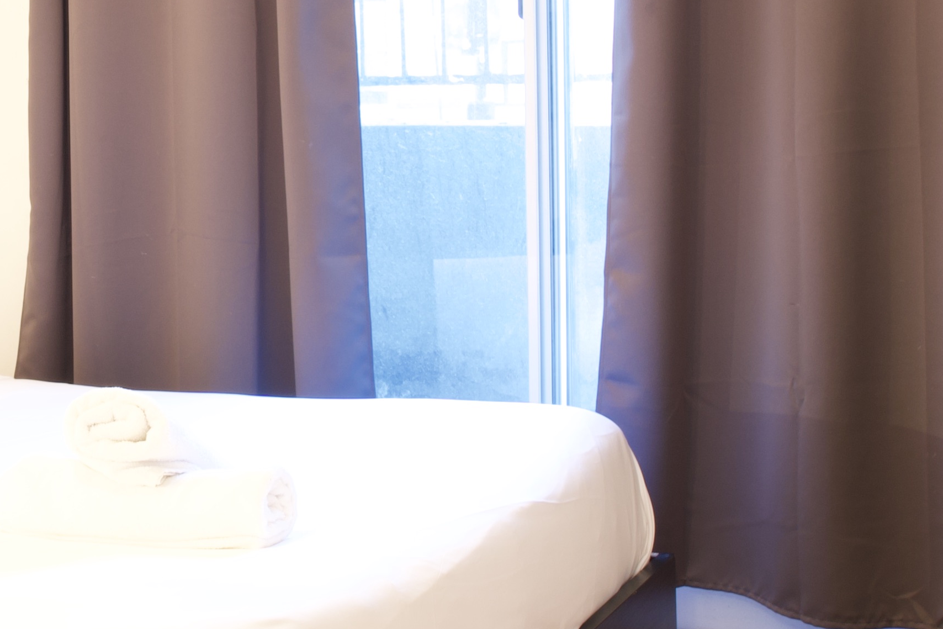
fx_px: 1567
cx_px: 70
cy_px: 197
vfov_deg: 22.6
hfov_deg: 31.7
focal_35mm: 60
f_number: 8
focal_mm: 11
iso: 100
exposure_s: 8
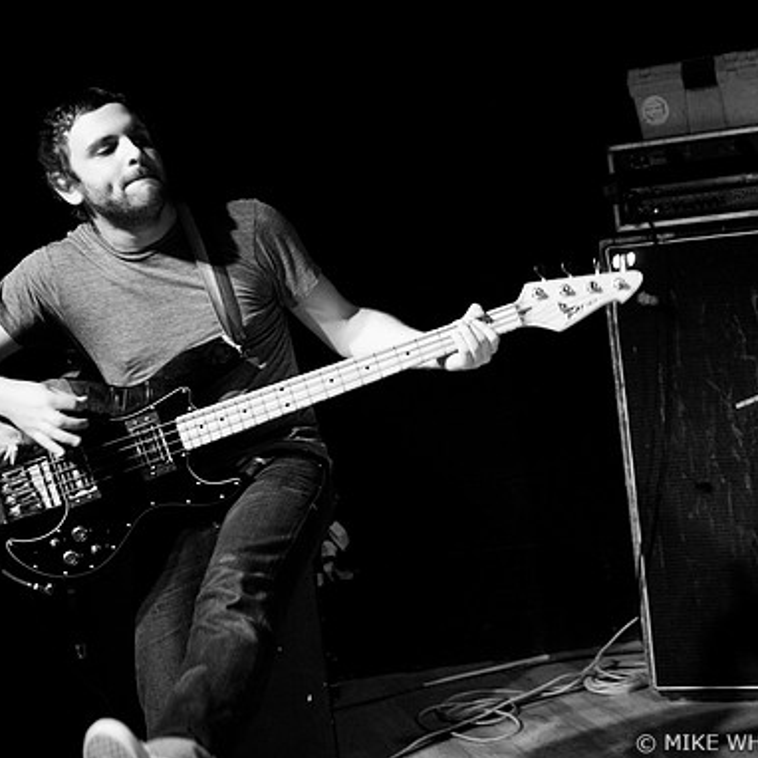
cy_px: 378
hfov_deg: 29.4
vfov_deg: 29.6
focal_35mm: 58
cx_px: 500
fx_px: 1437
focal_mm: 30
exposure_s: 1/200
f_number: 2
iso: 800
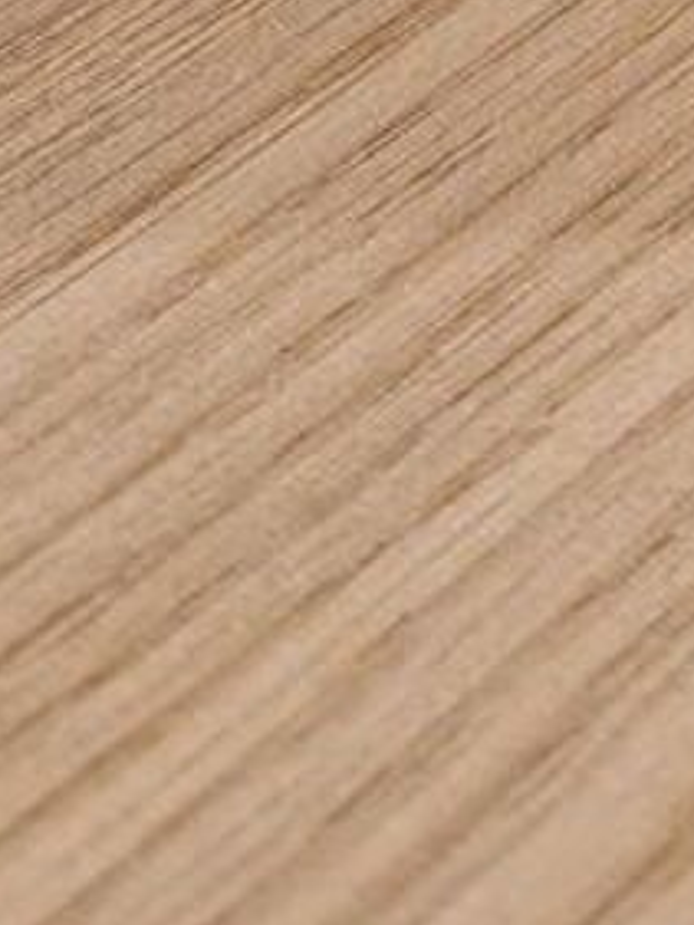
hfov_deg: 12.3
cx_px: 1312
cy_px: -1144
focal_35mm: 109
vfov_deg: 13.9
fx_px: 2912
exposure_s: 1/100
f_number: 1.8
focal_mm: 5.4
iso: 50
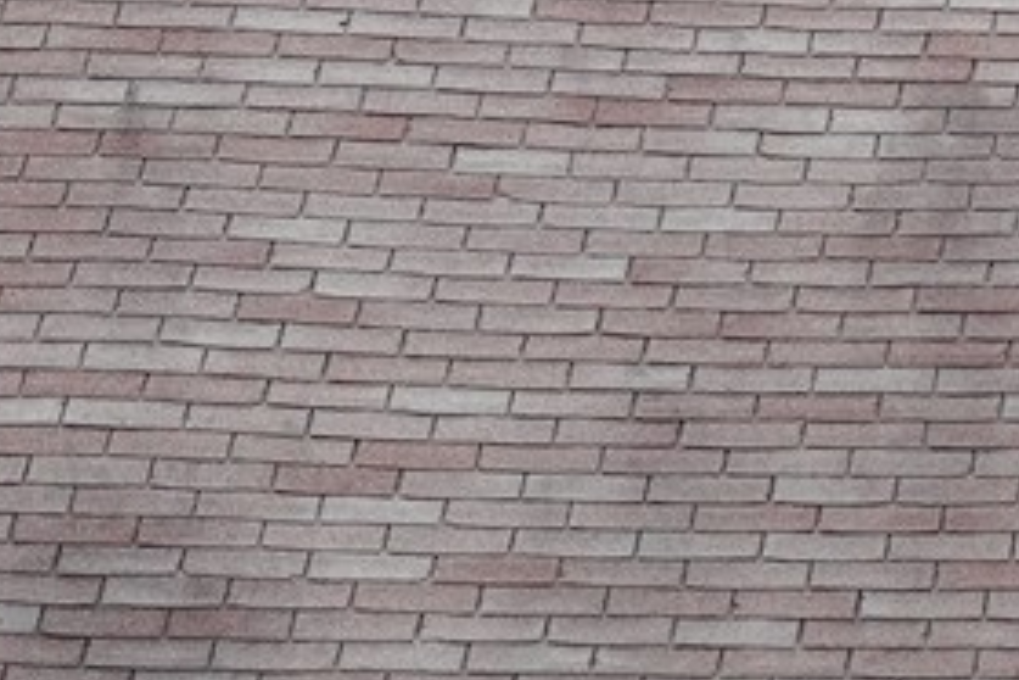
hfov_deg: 8.9
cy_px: 936
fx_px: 6481
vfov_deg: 5.9
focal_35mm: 229
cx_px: 1202
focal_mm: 32
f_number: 9
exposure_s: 1/100
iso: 100
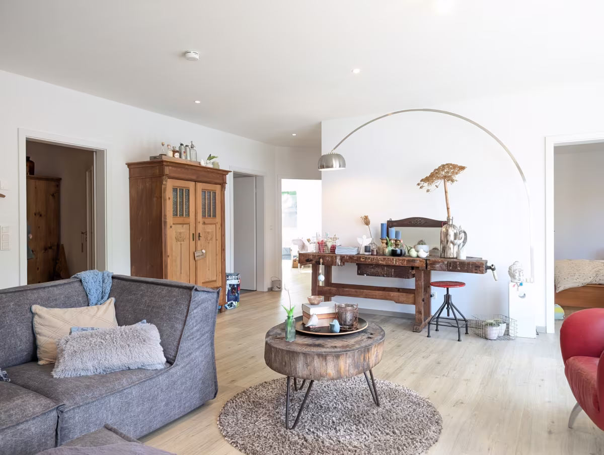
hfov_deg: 71.5
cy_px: 228
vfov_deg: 57.0
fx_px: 419
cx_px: 302
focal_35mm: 24
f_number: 1.68
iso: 202
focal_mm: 6.9
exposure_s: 1/90
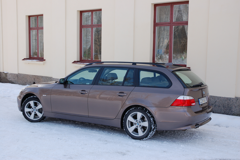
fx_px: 310
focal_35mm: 46
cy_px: 80
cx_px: 120
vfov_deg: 28.9
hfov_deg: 42.4
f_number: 6.3
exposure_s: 1/160
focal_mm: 31
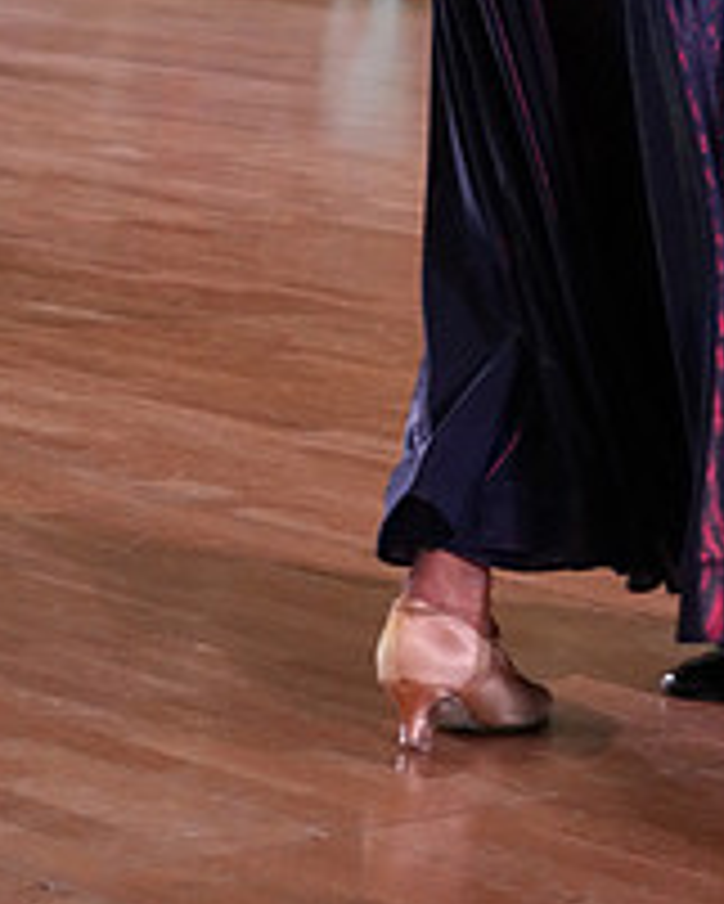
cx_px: 672
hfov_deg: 10.3
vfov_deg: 12.5
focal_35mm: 149
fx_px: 3988
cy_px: -333
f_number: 5
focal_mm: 55
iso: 5000
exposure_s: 1/320
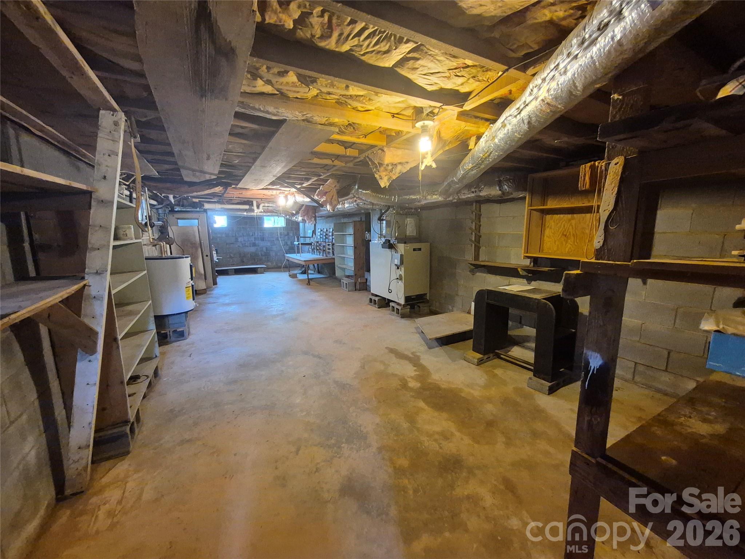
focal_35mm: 13
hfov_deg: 106.2
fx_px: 280
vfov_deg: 89.9
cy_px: 280
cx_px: 372
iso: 1000
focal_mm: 1.74
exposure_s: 1/60
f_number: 2.2
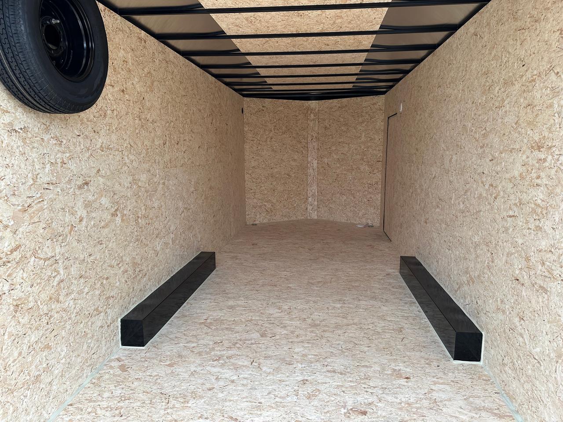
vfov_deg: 56.8
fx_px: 390
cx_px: 282
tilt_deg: -6.7
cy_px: 211
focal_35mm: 24
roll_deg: -0.3
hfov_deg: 71.6
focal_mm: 6.86
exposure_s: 1/228
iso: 64
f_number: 1.78
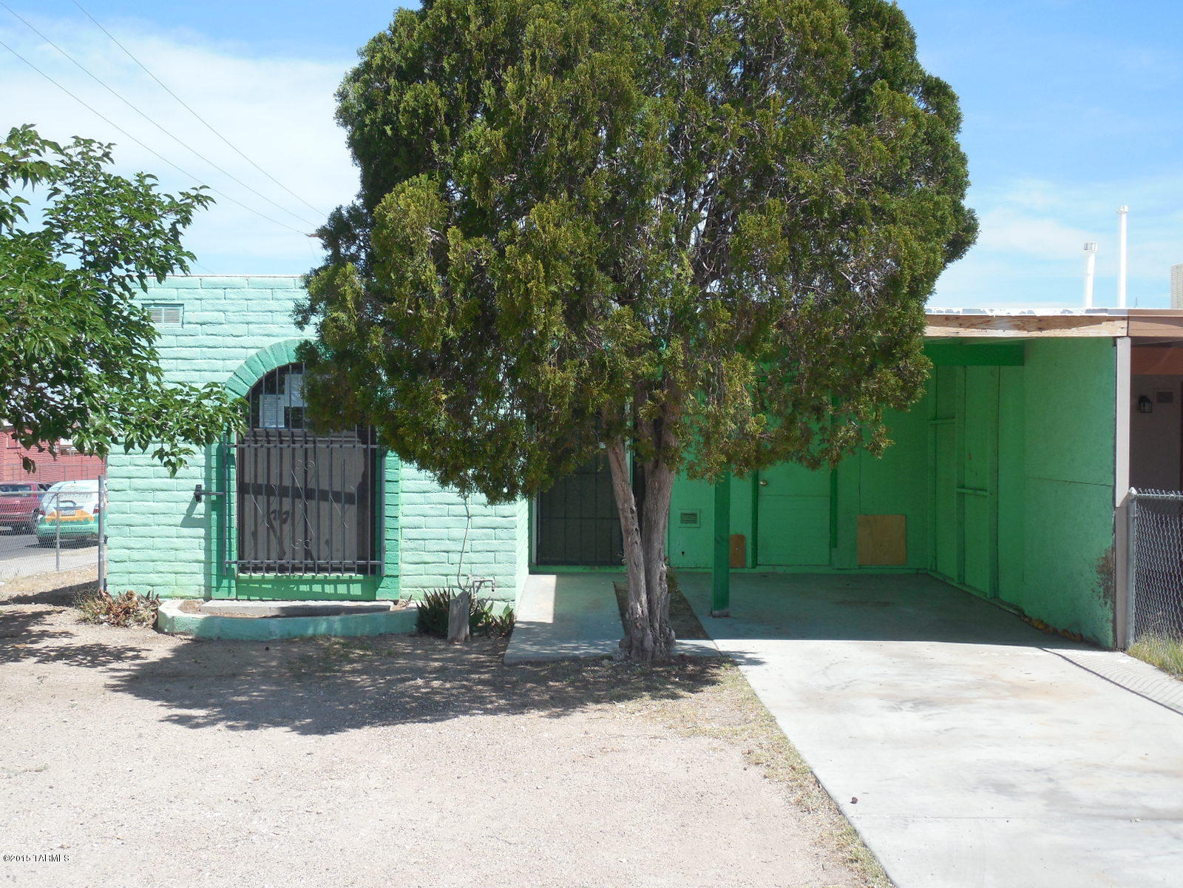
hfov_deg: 43.9
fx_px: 1470
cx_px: 592
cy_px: 444
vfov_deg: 33.6
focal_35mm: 43
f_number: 3.9
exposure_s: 1/800
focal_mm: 7.8
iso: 125
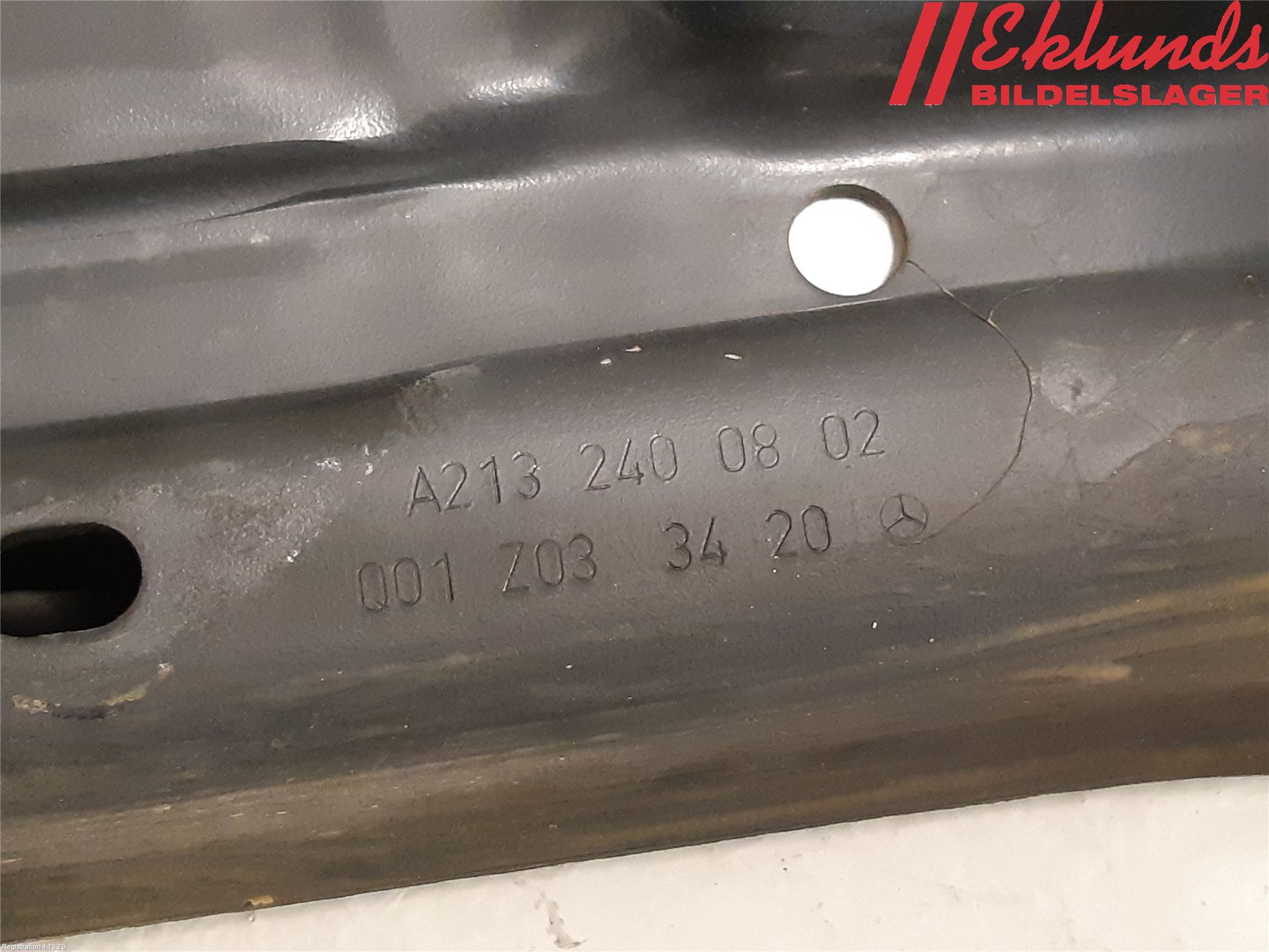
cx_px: 634
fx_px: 953
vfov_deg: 53.1
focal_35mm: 26
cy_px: 476
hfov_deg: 67.3
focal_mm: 3.93
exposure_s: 1/25
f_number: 1.7
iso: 400
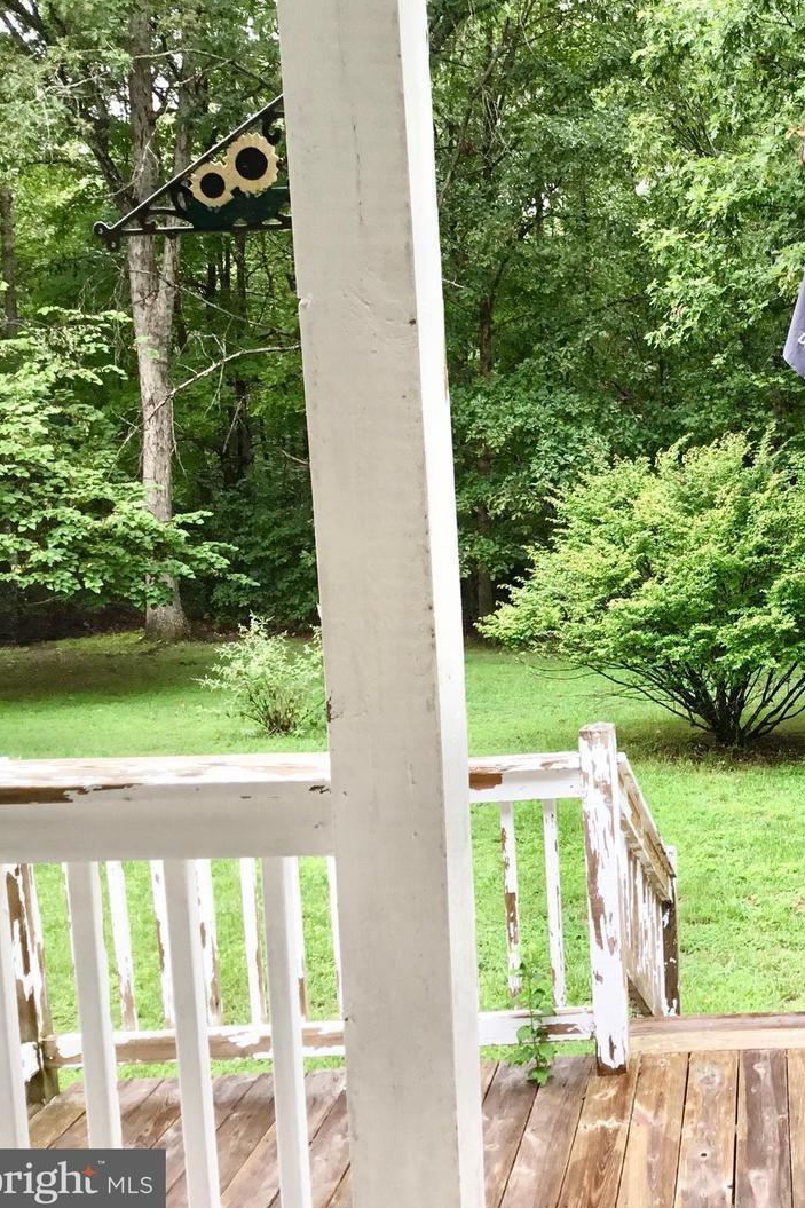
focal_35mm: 44
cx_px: 789
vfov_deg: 44.5
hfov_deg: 28.7
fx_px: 1476
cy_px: 597
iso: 32
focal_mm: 3.3
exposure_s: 1/120
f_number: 2.4
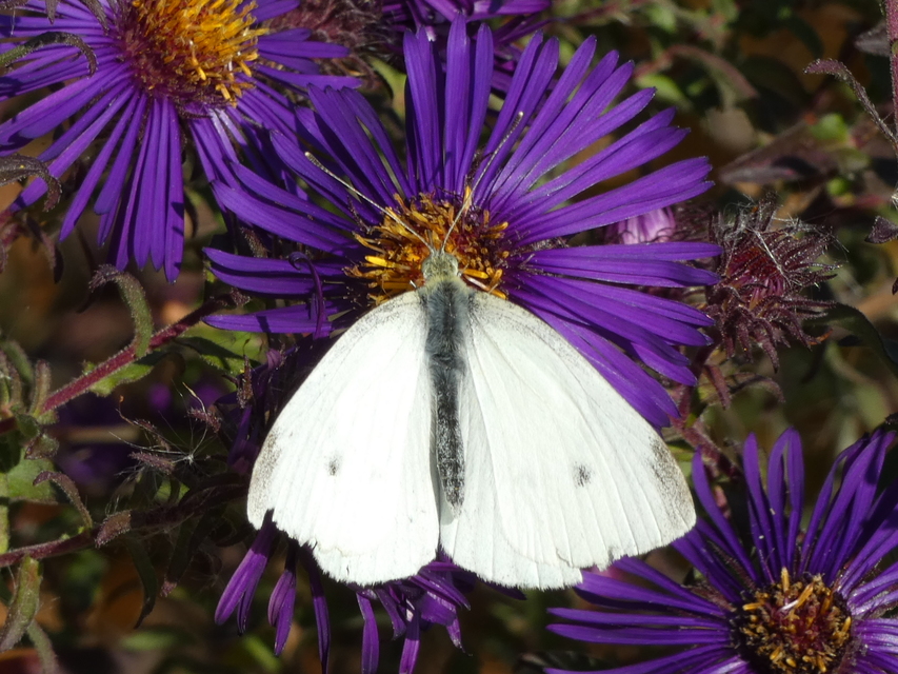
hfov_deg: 5.7
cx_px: 449
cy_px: 337
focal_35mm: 350
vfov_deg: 4.2
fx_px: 9081
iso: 80
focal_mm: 62.7
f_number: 5.6
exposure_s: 1/160
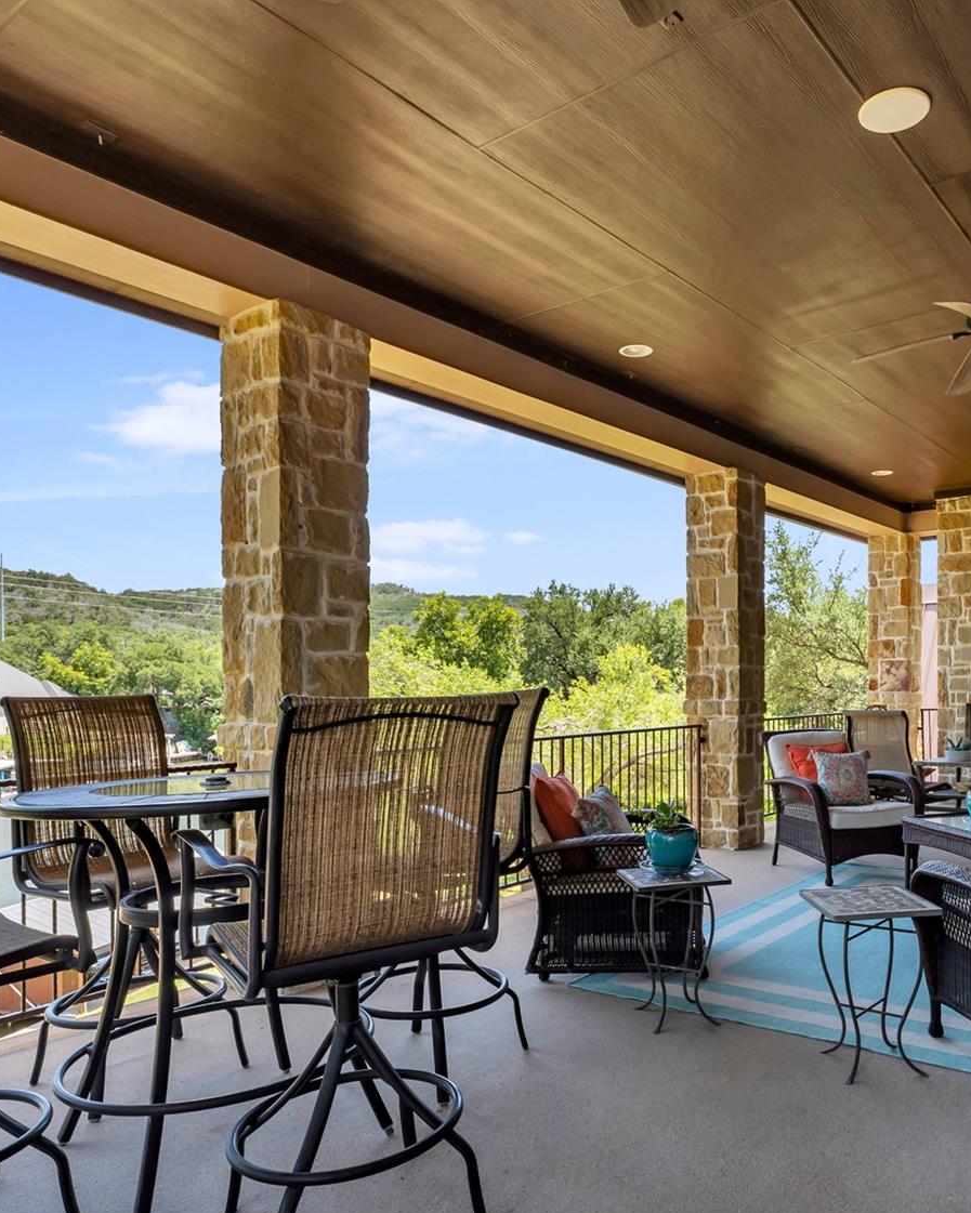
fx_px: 862
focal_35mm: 24
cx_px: 721
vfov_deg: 70.0
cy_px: 685
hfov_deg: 56.1
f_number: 9
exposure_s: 1/100
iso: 100
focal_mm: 14
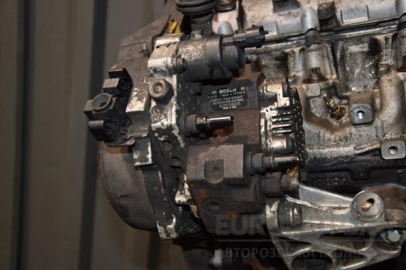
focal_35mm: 51
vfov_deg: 26.5
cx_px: 203
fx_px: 575
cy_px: 135
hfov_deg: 38.9
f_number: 5
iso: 800
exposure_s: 1/60
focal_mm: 34
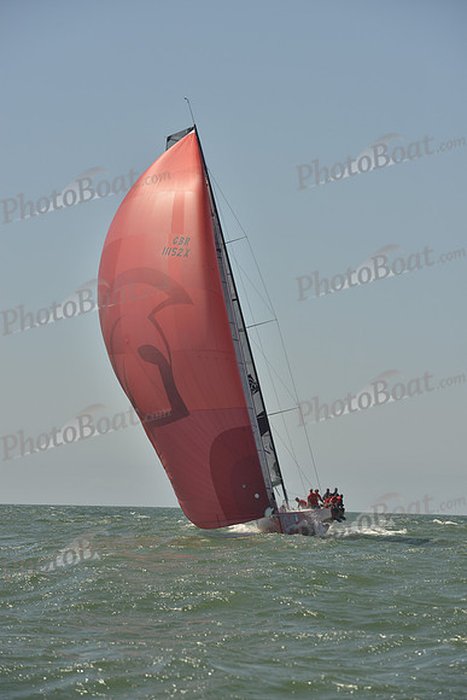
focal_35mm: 116
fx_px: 2256
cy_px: 350
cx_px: 234
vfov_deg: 17.6
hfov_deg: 11.8
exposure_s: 1/1000
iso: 280
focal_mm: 116
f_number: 8
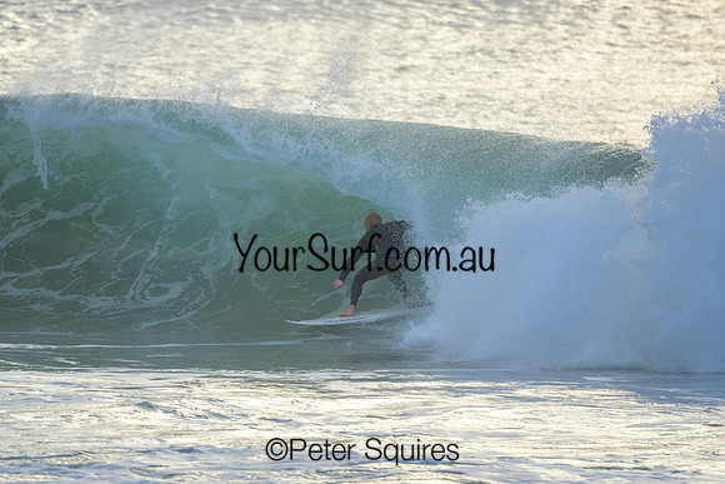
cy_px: 242
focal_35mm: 800
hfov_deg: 2.6
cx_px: 362
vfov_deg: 1.7
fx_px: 16114
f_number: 6.3
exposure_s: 1/2500
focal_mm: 800
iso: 1100
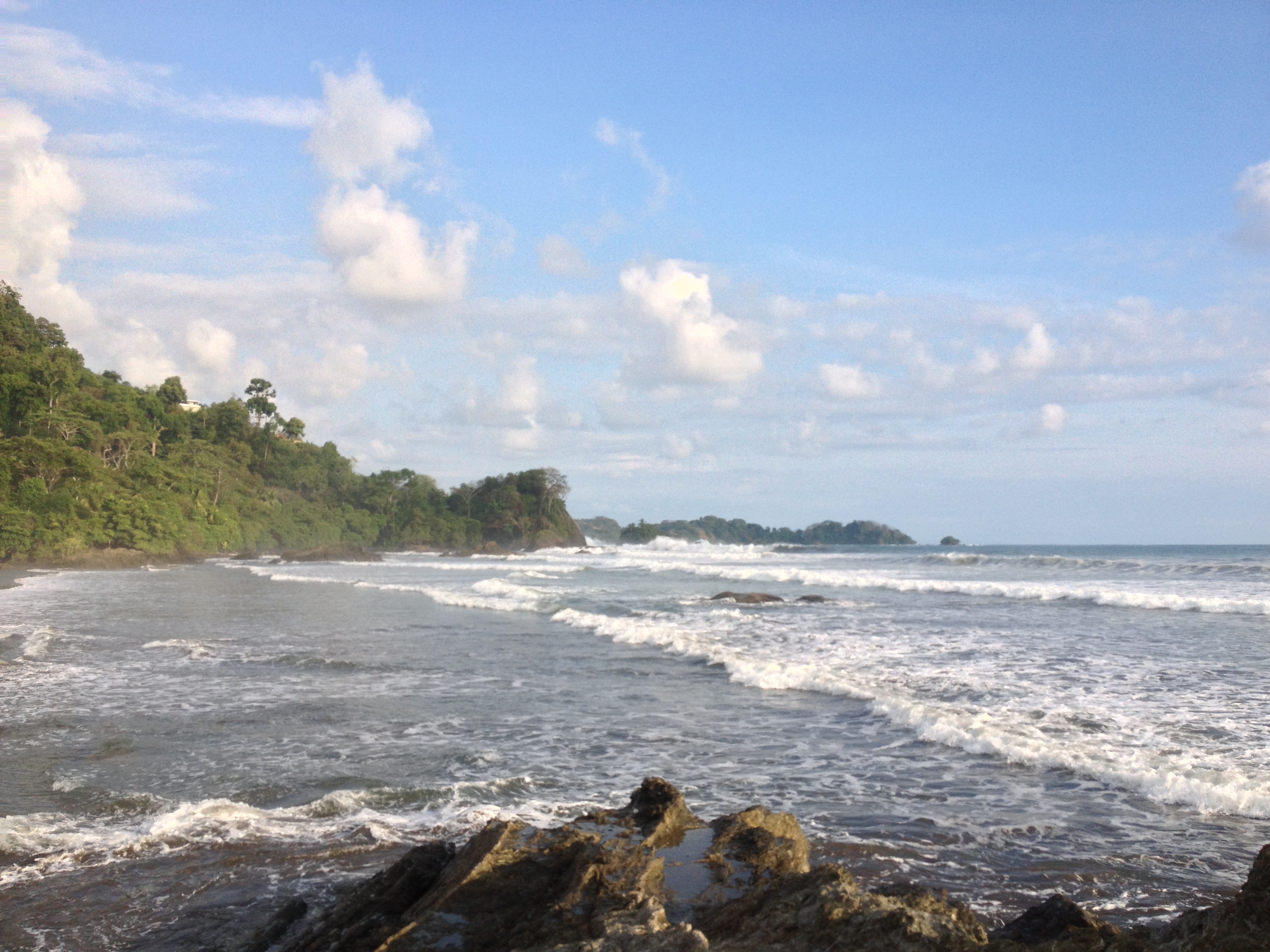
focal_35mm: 35
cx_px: 635
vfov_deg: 40.7
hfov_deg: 52.6
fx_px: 1284
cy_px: 476
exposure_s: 1/1453
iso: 50
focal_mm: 4.28
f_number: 2.4
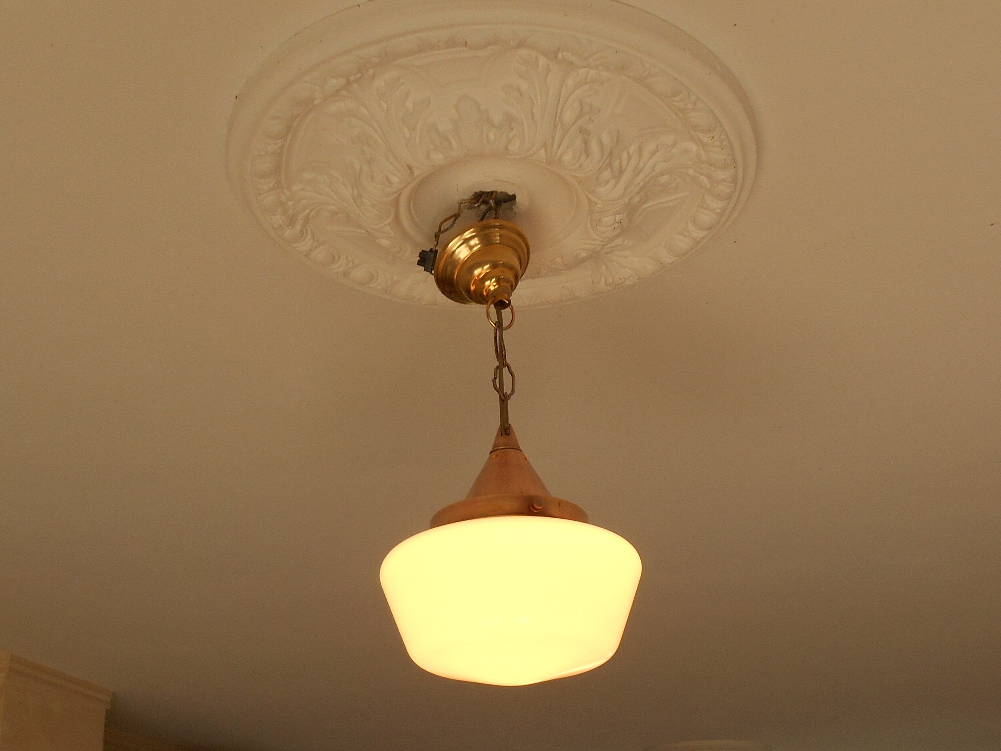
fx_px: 752
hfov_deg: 67.3
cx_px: 500
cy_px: 376
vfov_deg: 53.1
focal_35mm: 26
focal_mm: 4.7
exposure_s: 1/50
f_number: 3.4
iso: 80
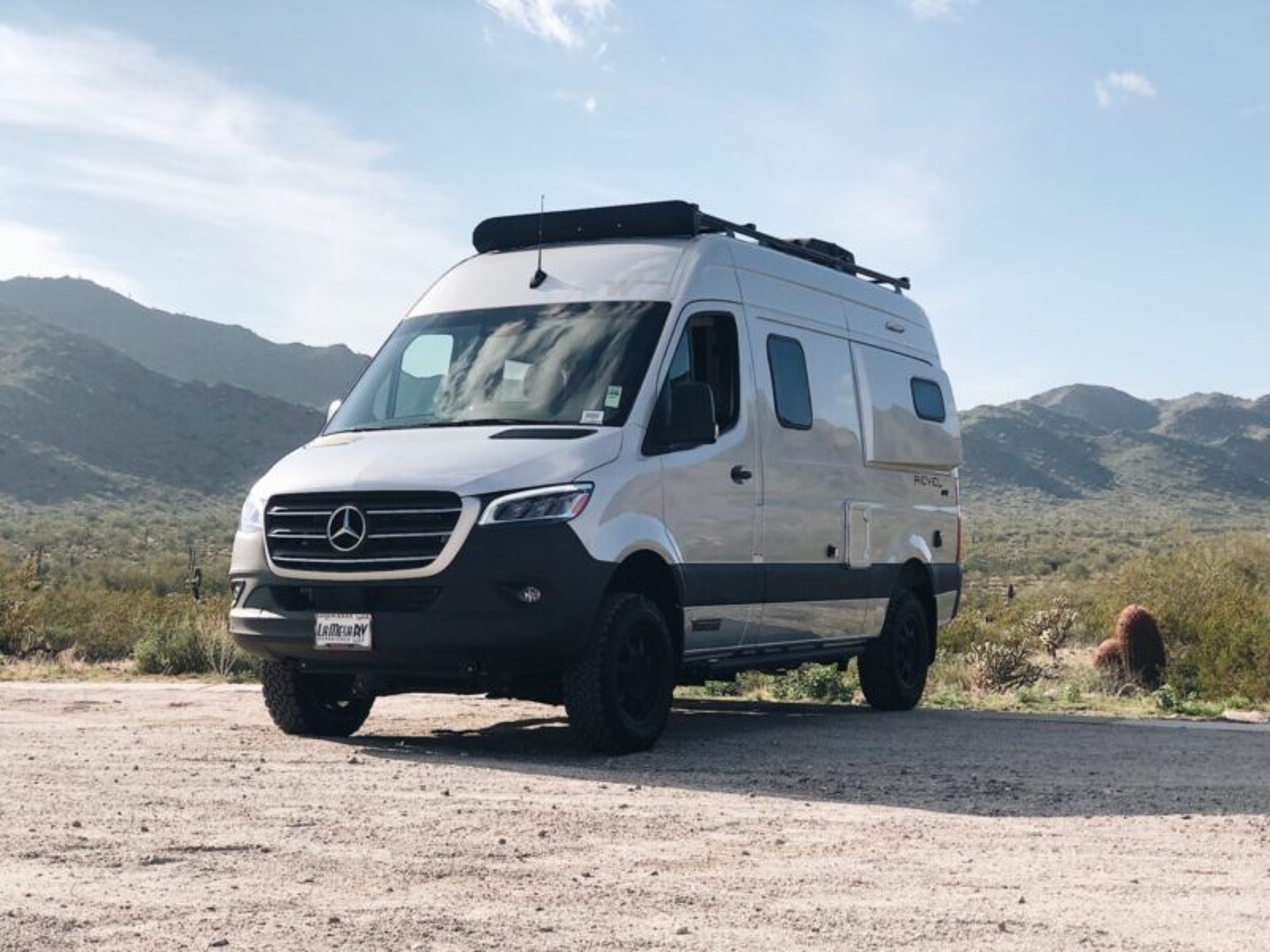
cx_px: 635
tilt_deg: +1.3
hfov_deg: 33.8
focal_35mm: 57
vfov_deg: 25.7
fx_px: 2091
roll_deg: -2.7
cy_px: 476
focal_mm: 6.6
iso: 20
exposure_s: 1/991
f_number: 2.8
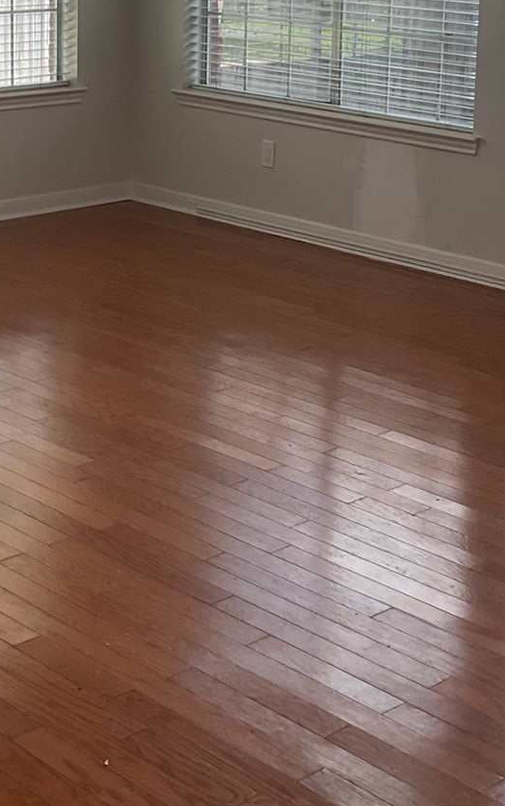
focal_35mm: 75
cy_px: 165
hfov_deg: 17.4
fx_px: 1650
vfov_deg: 27.0
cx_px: 194
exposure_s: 1/60
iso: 40
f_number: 1.8
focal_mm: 3
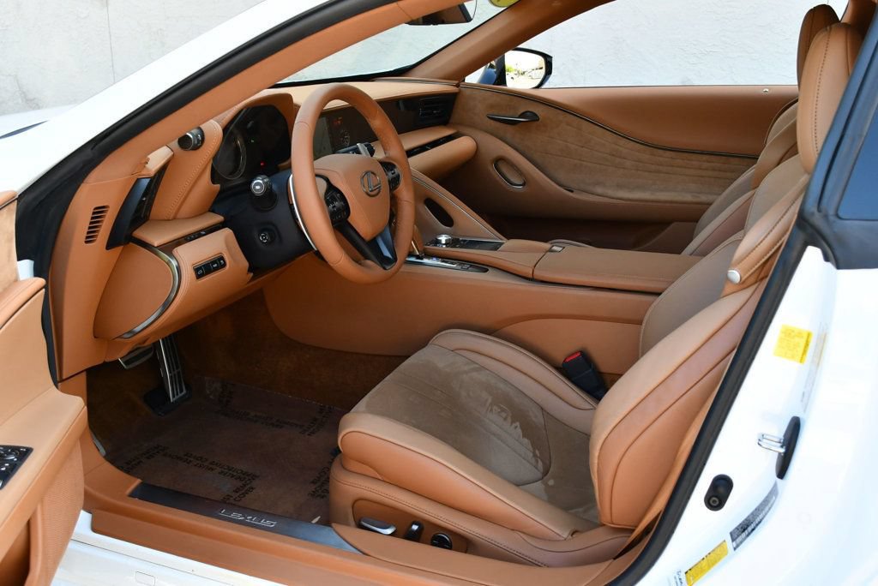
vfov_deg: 36.9
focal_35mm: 36
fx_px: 878
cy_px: 293
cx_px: 439
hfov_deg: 53.1
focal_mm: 18
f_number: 4.5
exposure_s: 1/250
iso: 400
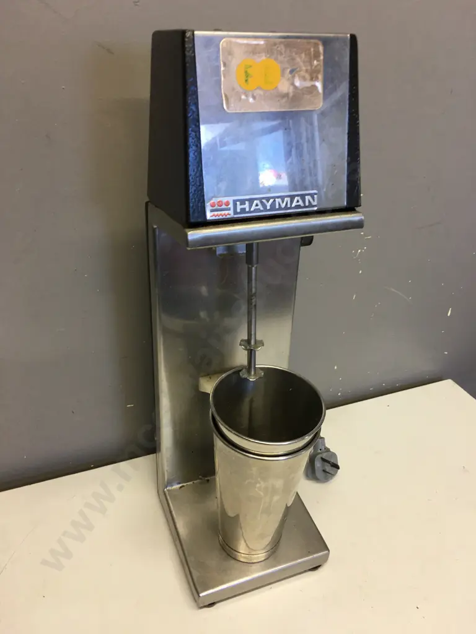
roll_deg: -0.6
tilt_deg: -27.6
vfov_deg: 61.7
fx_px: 532
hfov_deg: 48.2
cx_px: 238
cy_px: 317
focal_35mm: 29
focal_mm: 4.15
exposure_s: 1/33
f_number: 2.2
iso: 40
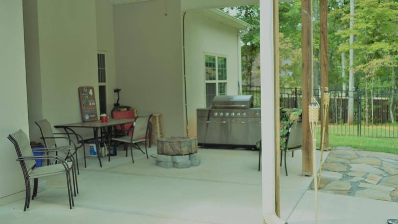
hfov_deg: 52.8
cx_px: 198
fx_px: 401
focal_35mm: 38
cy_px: 120
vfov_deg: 31.2
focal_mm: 24
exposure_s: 1/160
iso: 100
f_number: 4
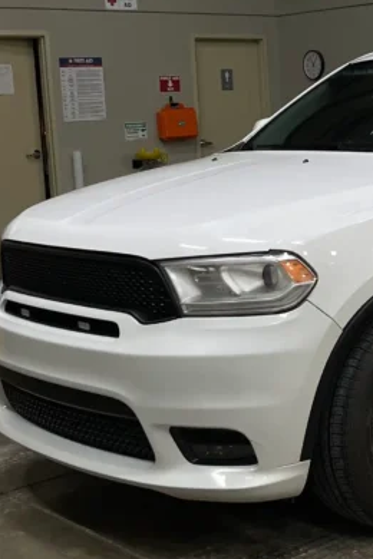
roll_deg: +2.6
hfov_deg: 18.5
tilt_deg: -6.3
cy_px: 234
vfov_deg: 28.4
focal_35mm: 71
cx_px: 400
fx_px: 1103
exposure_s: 1/120
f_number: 1.6
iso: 100
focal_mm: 5.1
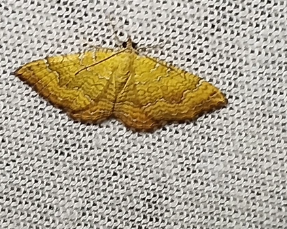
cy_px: 82
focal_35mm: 160
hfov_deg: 12.1
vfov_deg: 9.6
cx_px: 99
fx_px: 1358
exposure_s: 1/50
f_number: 1.7
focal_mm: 5.31
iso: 200
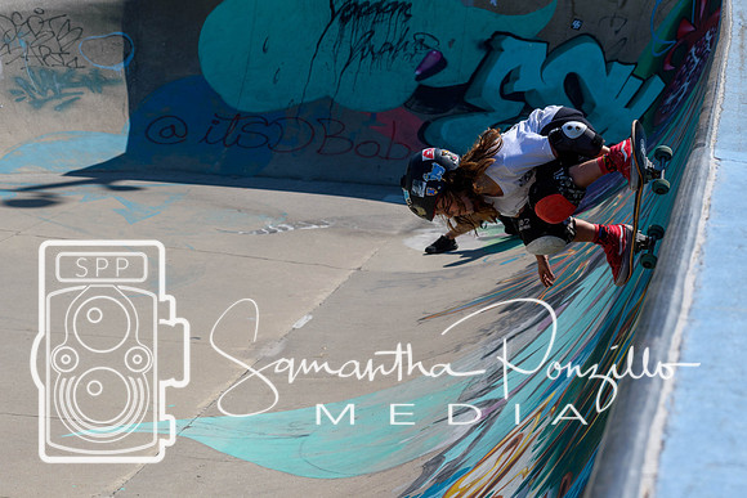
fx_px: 2179
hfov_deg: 19.5
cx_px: 374
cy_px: 249
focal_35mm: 105
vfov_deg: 13.0
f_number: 8
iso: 200
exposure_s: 1/1000
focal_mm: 70
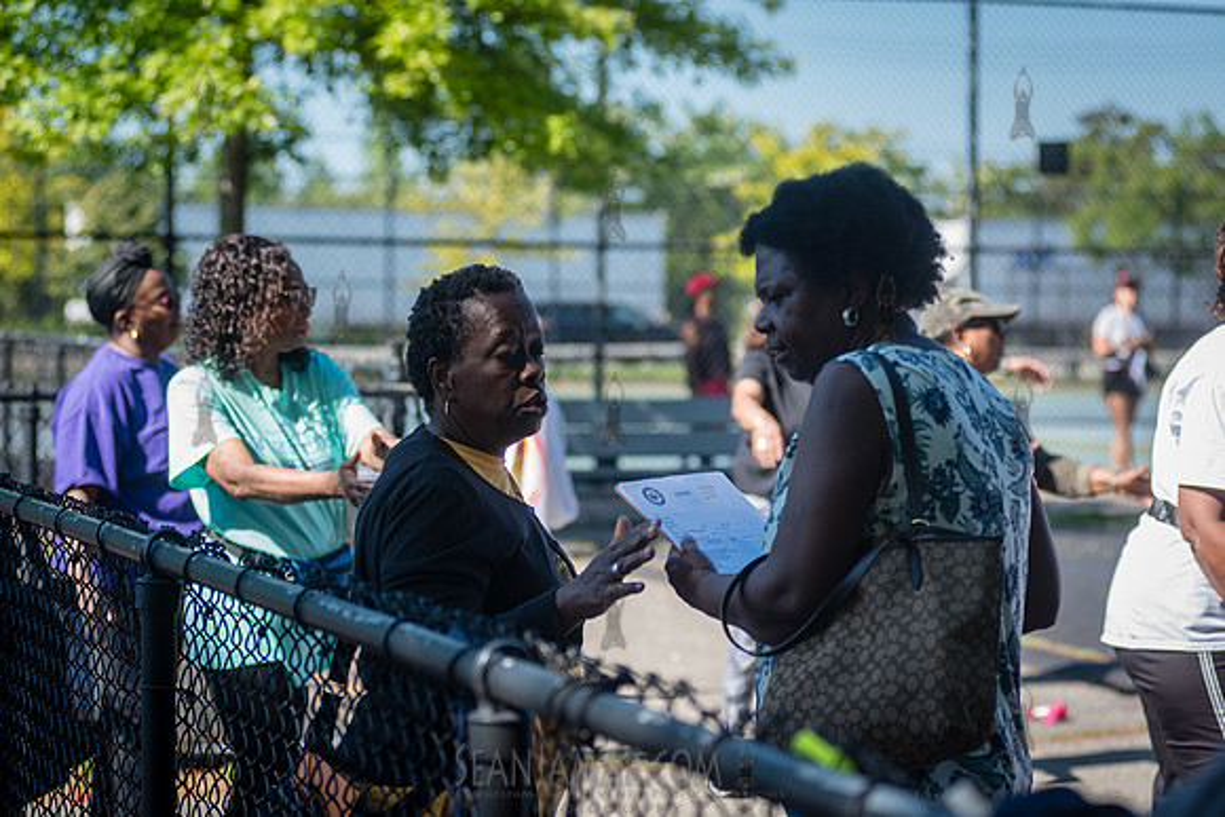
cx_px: 565
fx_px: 3500
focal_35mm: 103
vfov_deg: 13.3
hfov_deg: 19.8
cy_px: 458
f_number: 3.5
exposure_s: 1/1000
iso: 200
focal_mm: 86
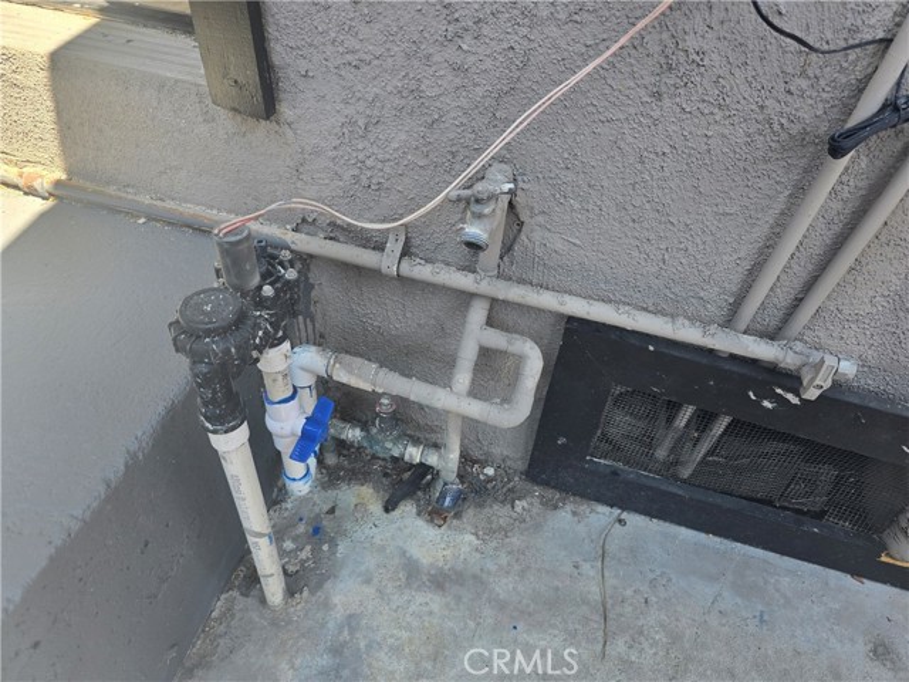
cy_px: 341
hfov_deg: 73.9
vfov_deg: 58.9
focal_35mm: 23
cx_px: 454
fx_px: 604
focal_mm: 6.3
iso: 25
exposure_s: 1/180
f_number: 1.7
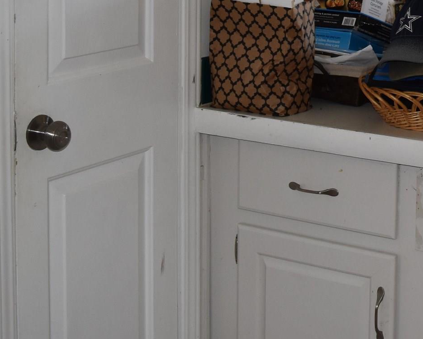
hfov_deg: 19.1
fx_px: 1152
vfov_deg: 16.0
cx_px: 567
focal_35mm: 92
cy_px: -87
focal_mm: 20
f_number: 5.6
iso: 400
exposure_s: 1/125
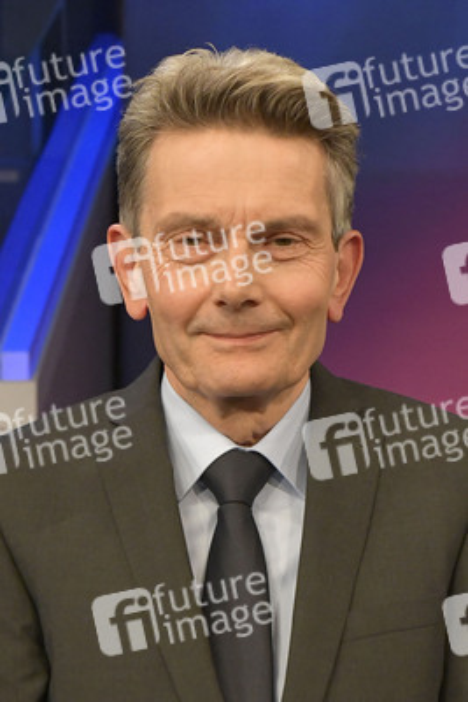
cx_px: 234
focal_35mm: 48
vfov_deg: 41.1
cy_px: 351
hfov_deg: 28.1
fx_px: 935
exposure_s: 1/200
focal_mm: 48
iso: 2500
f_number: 6.3
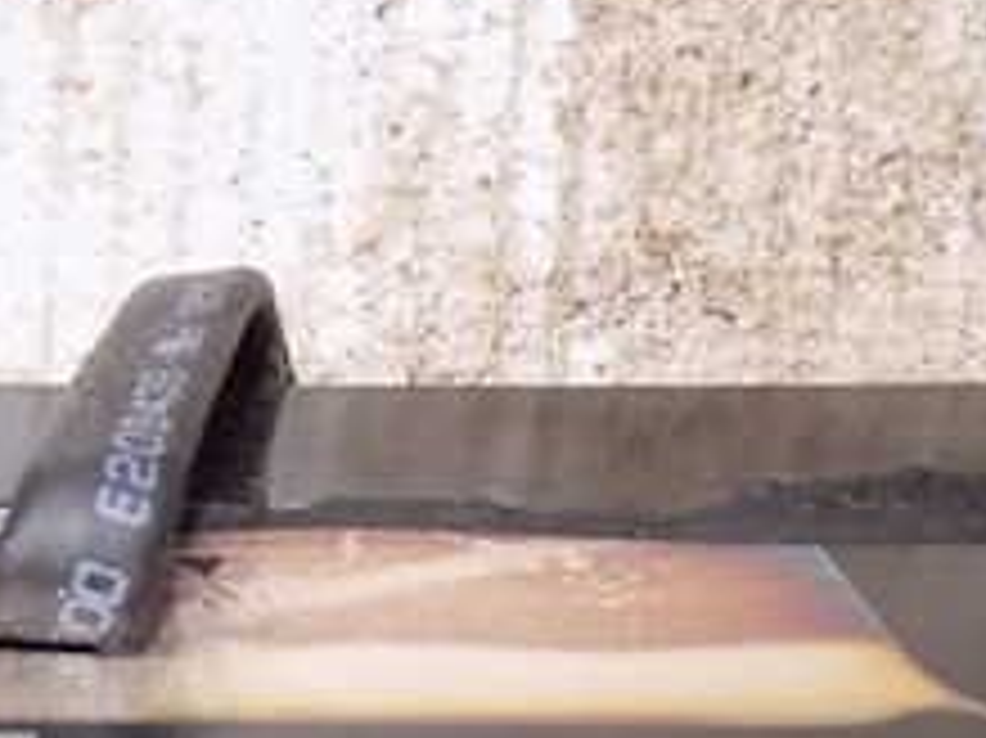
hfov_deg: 15.4
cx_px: -410
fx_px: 3416
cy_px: 868
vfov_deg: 12.1
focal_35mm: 120
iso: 200
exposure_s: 1/30
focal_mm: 7.3
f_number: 3.6
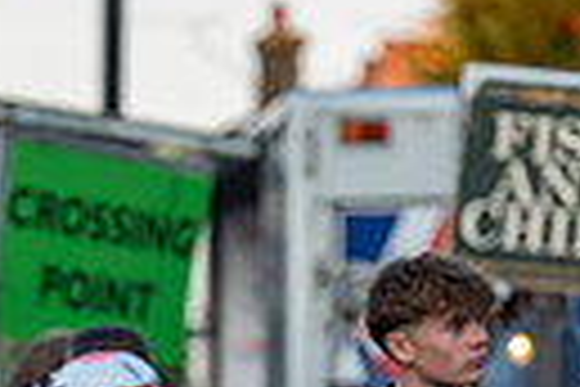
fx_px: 8409
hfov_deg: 3.9
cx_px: -391
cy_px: 664
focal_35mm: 522
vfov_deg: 2.6
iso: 1000
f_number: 3.2
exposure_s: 1/800
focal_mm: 116
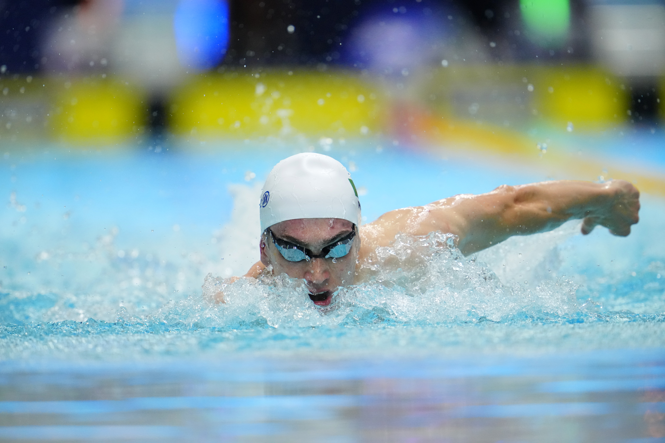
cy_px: 222
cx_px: 332
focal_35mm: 560
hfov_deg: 3.7
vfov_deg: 2.5
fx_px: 10344
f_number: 4
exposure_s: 1/1600
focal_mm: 560
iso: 5000
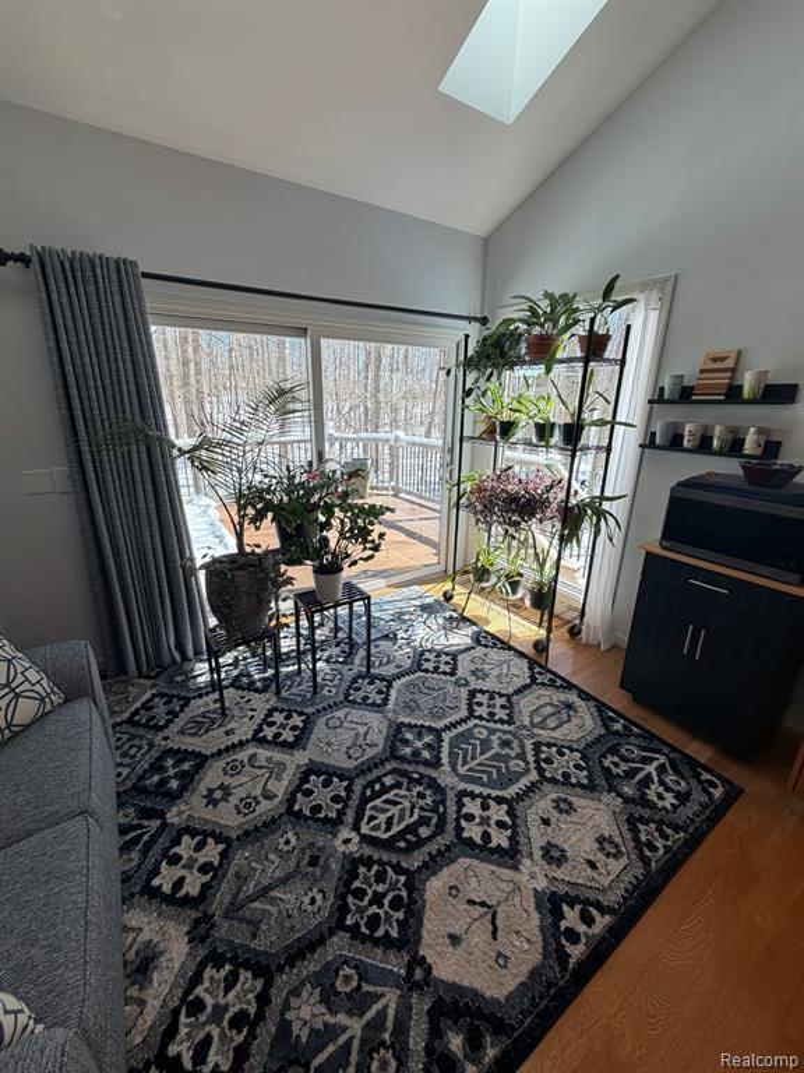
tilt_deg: -18.1
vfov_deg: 102.1
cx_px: 402
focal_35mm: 14
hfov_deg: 85.7
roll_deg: -0.3
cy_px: 536
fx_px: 434
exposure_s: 1/120
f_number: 2.2
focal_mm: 2.22
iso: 40
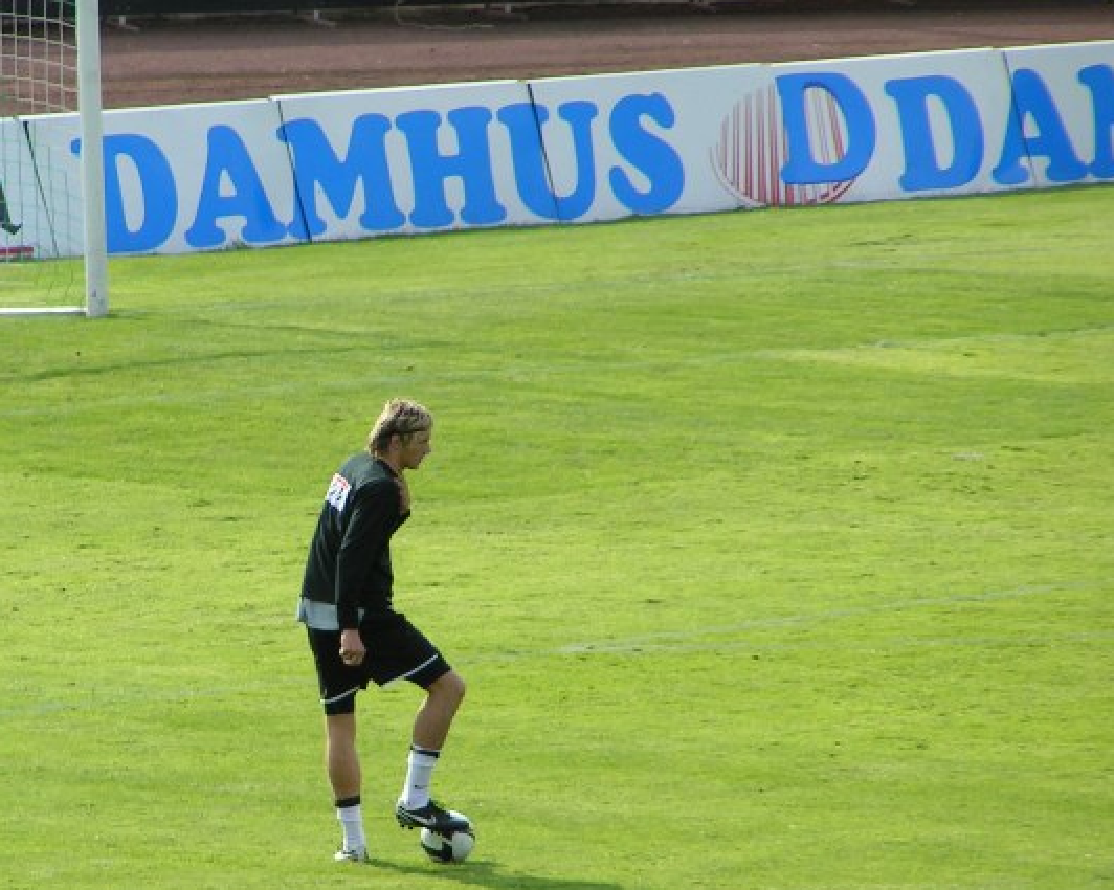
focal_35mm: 558
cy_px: 540
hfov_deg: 3.5
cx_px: 281
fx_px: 18387
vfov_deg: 2.8
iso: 50
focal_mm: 58
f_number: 4.5
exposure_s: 1/400
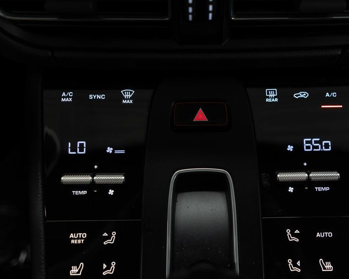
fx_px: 372
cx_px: 203
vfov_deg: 41.1
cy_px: 153
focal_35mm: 36
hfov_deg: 50.1
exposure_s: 1/50
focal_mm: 28
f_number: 3.2
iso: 400
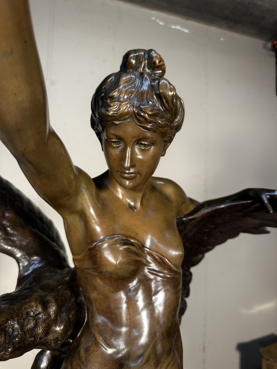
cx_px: 138
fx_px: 256
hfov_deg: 56.8
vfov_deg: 71.6
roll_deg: -2.4
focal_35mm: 24
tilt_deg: +5.2
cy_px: 184
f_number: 1.78
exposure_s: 1/50
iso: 125
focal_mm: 6.86
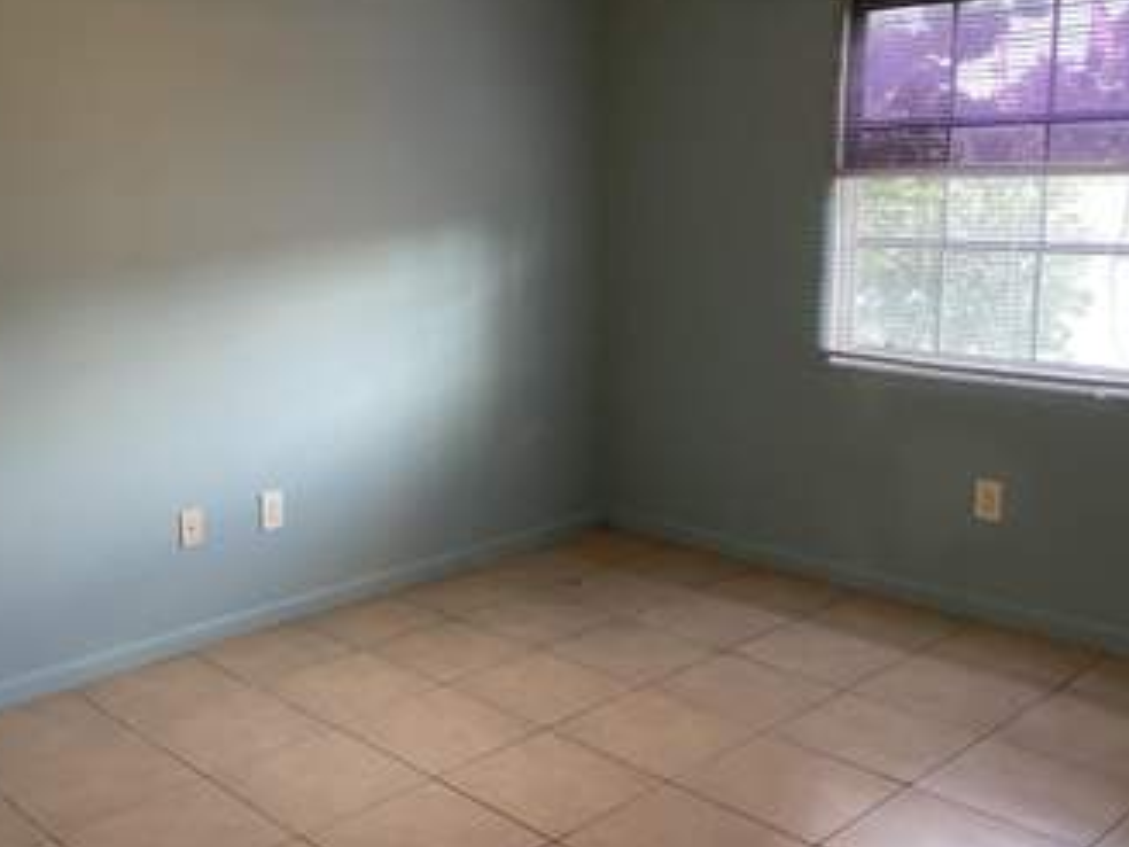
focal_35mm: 38
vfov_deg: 37.7
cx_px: 444
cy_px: 374
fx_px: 1239
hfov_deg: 48.6
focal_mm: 4.2
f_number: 1.6
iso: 250
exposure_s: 1/60
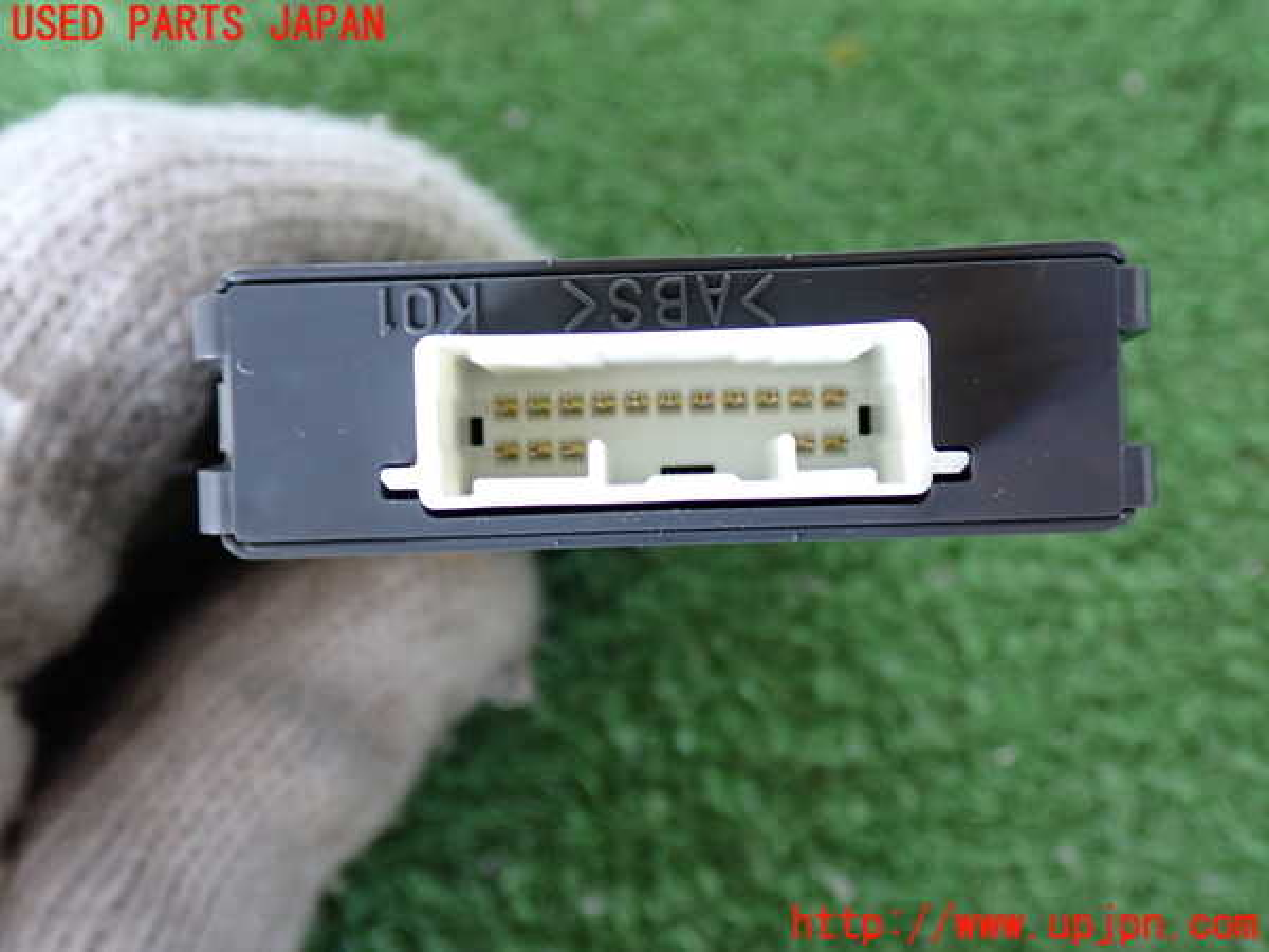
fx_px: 1393
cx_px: 634
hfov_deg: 49.0
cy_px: 476
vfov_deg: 37.7
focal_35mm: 38
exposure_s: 1/40
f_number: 2.7
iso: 500
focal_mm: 6.83
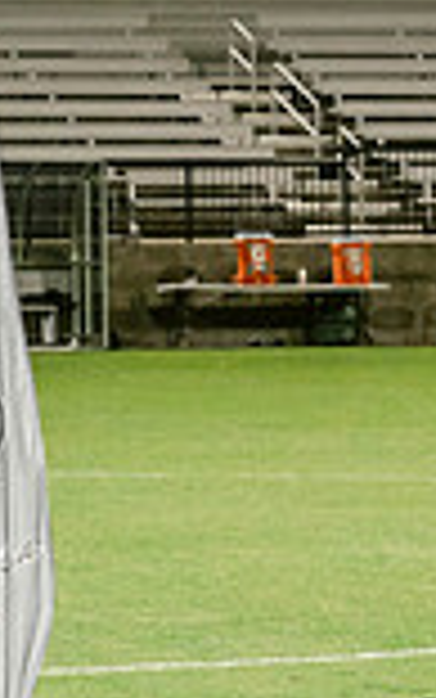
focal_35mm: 393
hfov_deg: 3.2
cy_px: 550
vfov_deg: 5.3
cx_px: 1537
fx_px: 7465
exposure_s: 1/200
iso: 2000
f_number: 4.5
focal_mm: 70
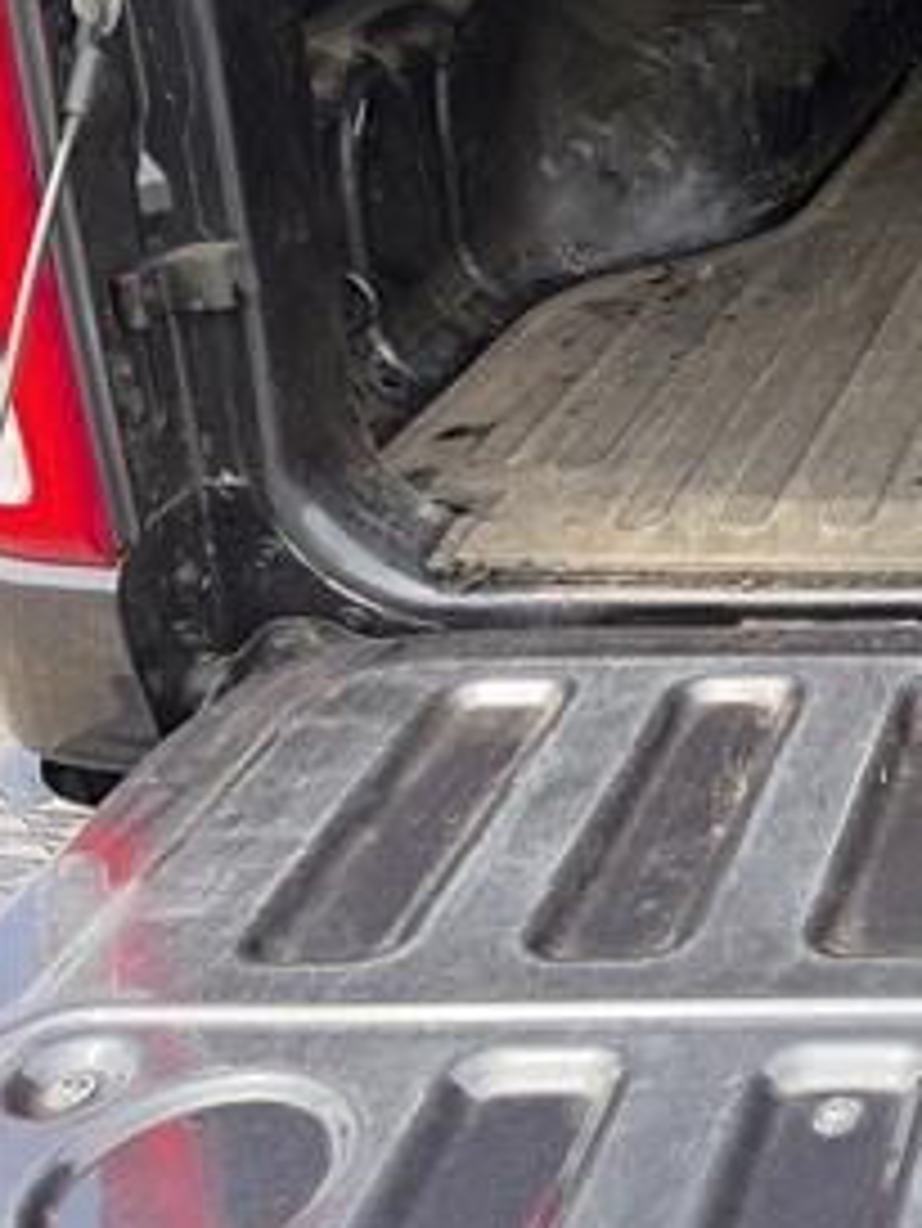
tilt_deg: -18.5
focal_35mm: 61
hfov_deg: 20.3
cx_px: 1426
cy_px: 171
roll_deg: +0.7
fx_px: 2165
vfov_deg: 30.5
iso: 64
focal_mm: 5.96
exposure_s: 1/552
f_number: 1.6
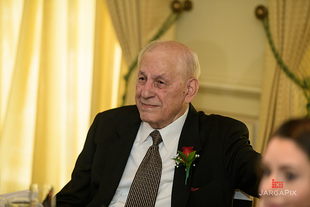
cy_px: 104
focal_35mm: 165
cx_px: 155
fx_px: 1421
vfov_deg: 8.3
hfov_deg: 12.4
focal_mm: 165
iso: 1600
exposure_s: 1/125
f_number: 3.2
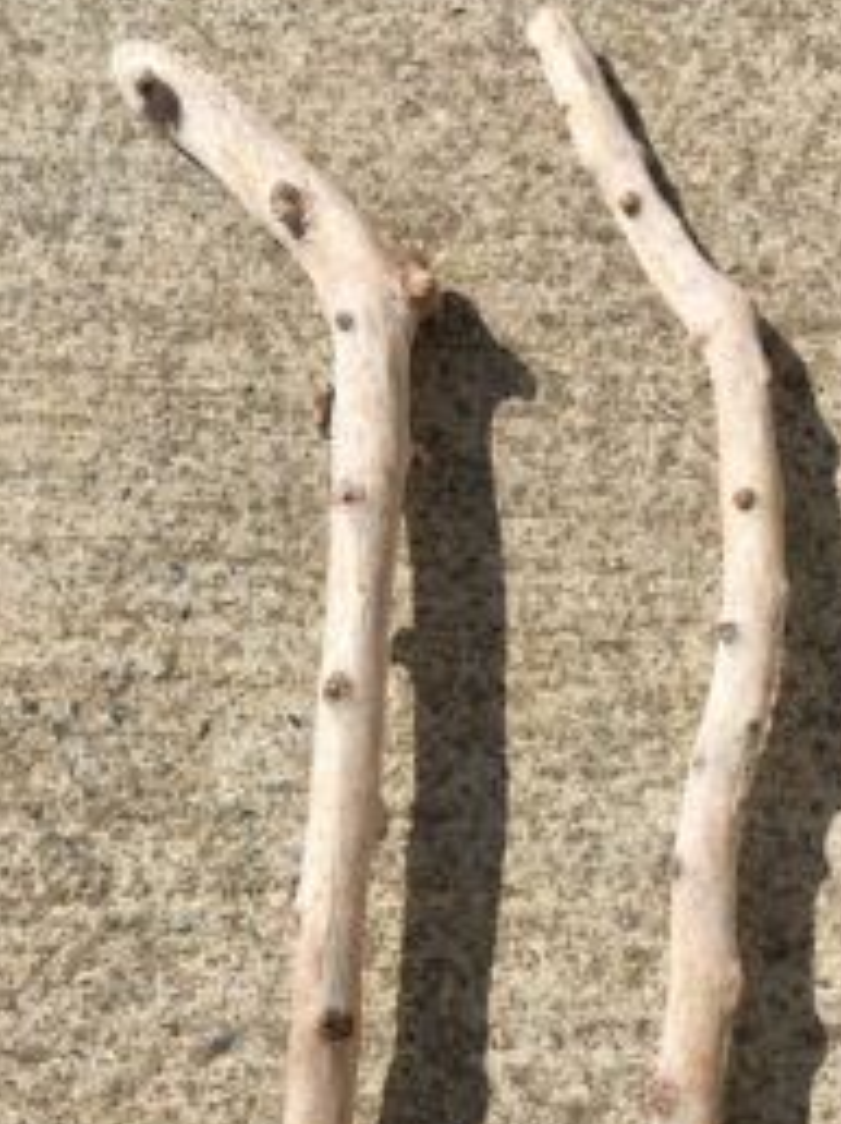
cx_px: 479
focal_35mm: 45
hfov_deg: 32.1
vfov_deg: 41.6
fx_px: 1460
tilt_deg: -79.5
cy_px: 736
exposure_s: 1/2481
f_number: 2.2
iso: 25
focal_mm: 4.15
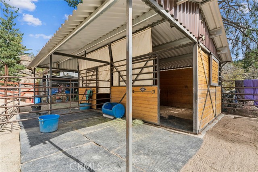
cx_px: 129
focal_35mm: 17
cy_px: 86
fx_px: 119
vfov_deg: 71.7
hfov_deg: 94.7
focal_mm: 16.6
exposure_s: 1/40
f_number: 13
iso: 100
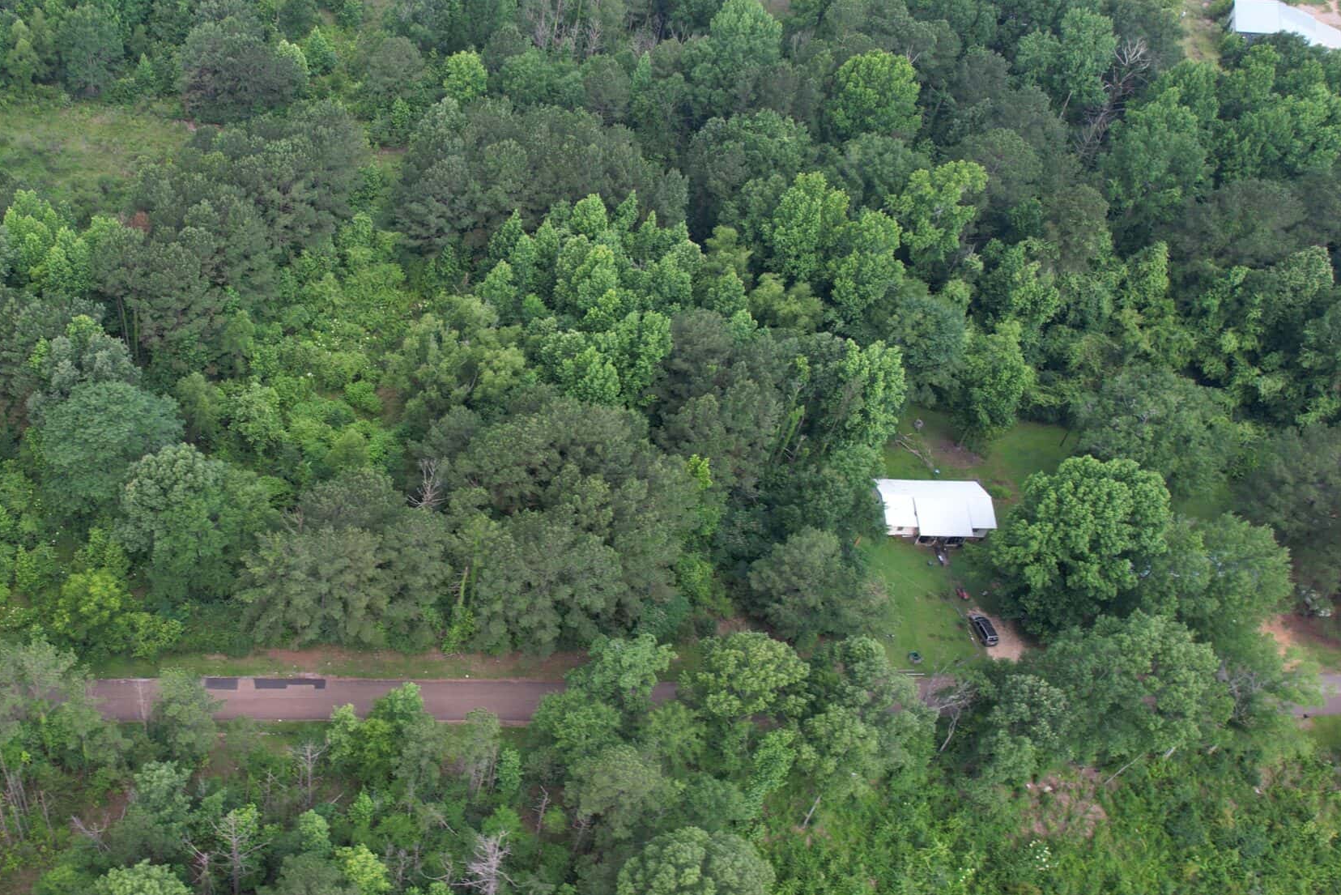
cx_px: 409
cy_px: 457
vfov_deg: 38.9
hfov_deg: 54.2
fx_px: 1267
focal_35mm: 34
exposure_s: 1/15
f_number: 2.8
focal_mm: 8.38
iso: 100
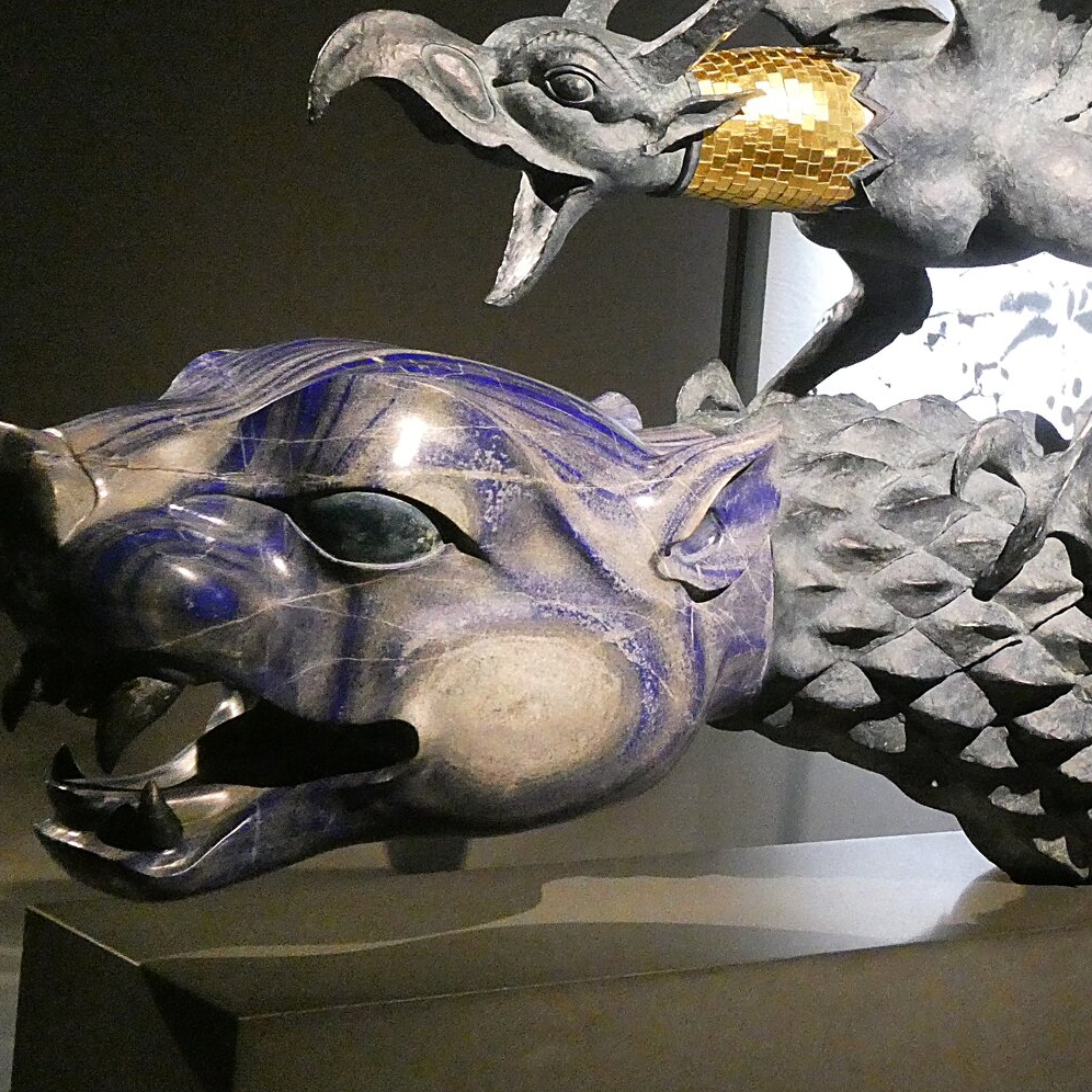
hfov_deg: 21.3
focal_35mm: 80
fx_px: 2855
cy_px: 300
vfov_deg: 21.5
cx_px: 918
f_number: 3.9
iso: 1600
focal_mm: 7.8
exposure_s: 1/80
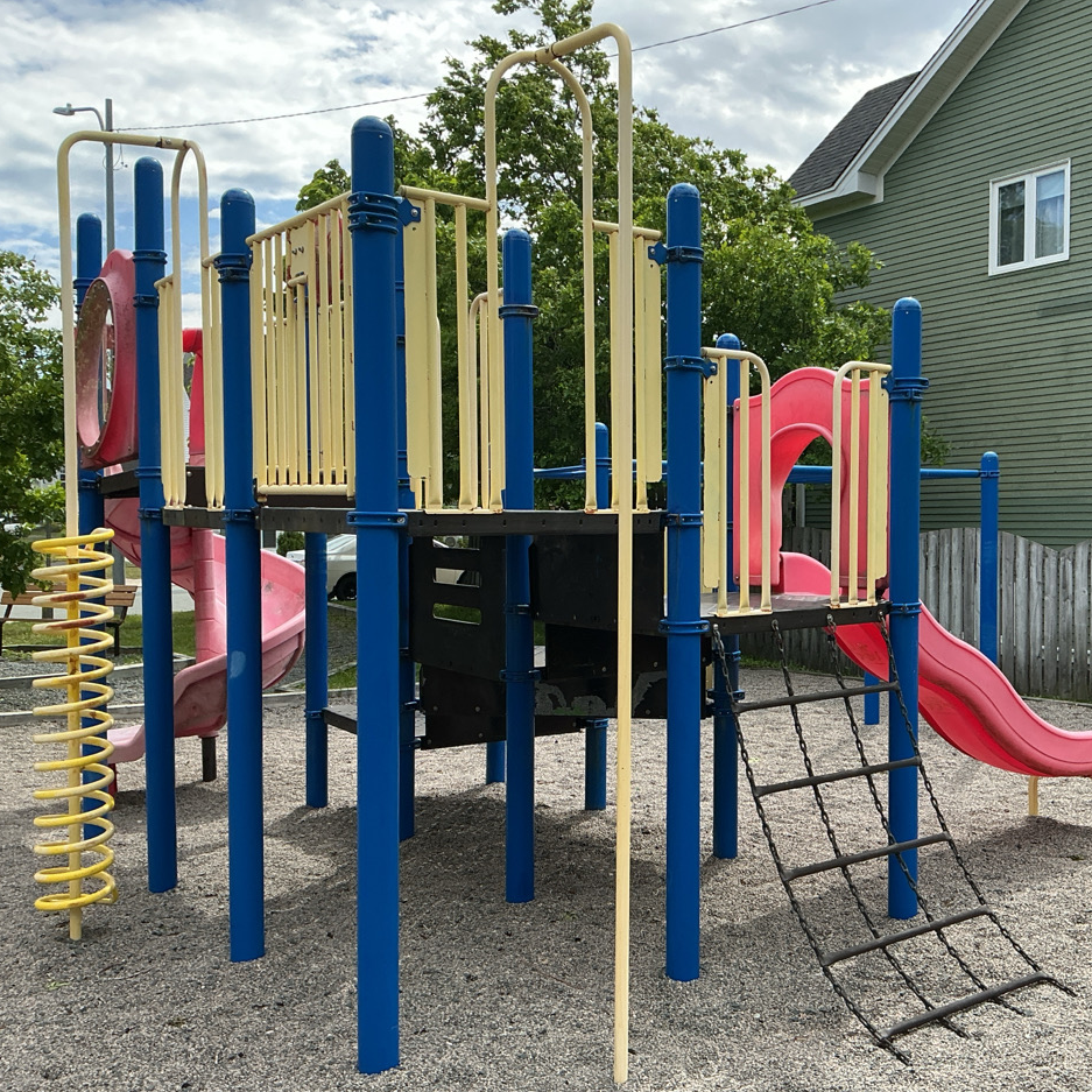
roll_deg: +0.1
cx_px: 695
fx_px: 1249
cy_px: 558
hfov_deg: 46.7
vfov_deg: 47.2
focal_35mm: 35
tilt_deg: -1.0
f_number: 1.8
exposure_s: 1/804
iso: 25
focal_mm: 3
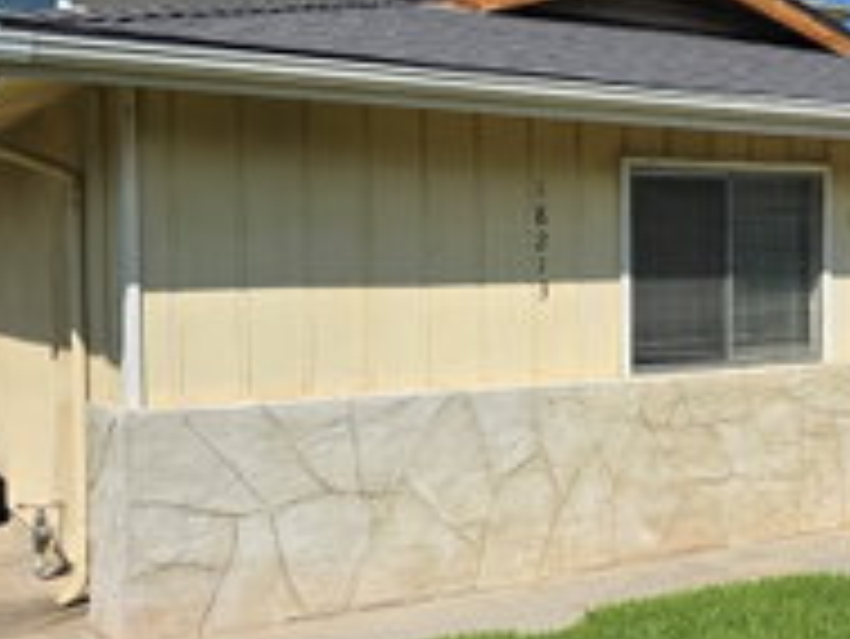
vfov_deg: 28.0
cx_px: 645
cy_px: 288
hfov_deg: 35.9
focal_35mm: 52
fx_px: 1278
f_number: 1.7
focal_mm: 6.3
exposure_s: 1/7944
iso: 50
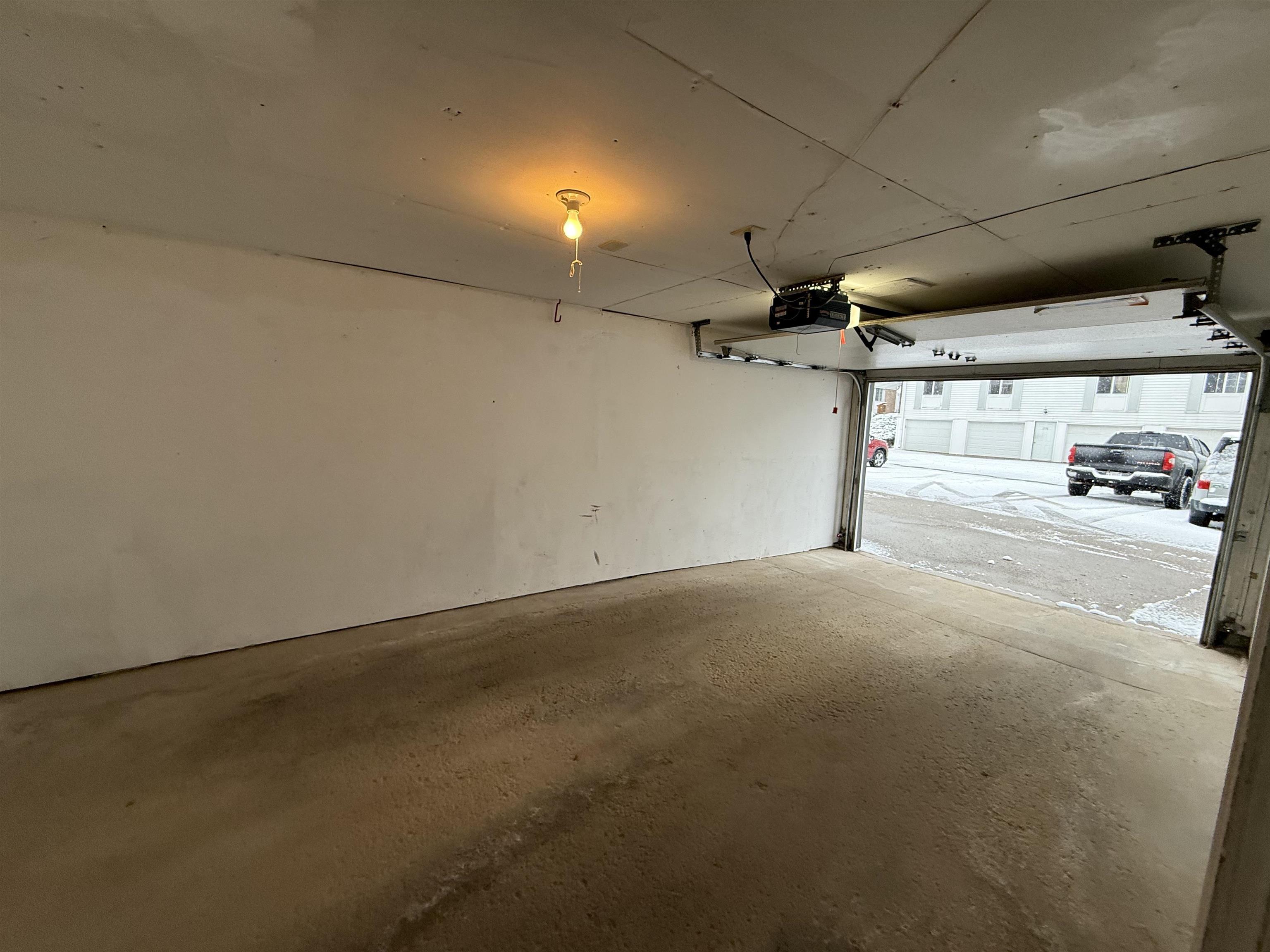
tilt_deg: -8.1
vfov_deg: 85.7
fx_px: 514
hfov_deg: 102.1
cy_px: 476
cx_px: 635
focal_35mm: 14
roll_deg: -2.4
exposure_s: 1/120
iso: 125
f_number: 2.2
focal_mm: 2.22
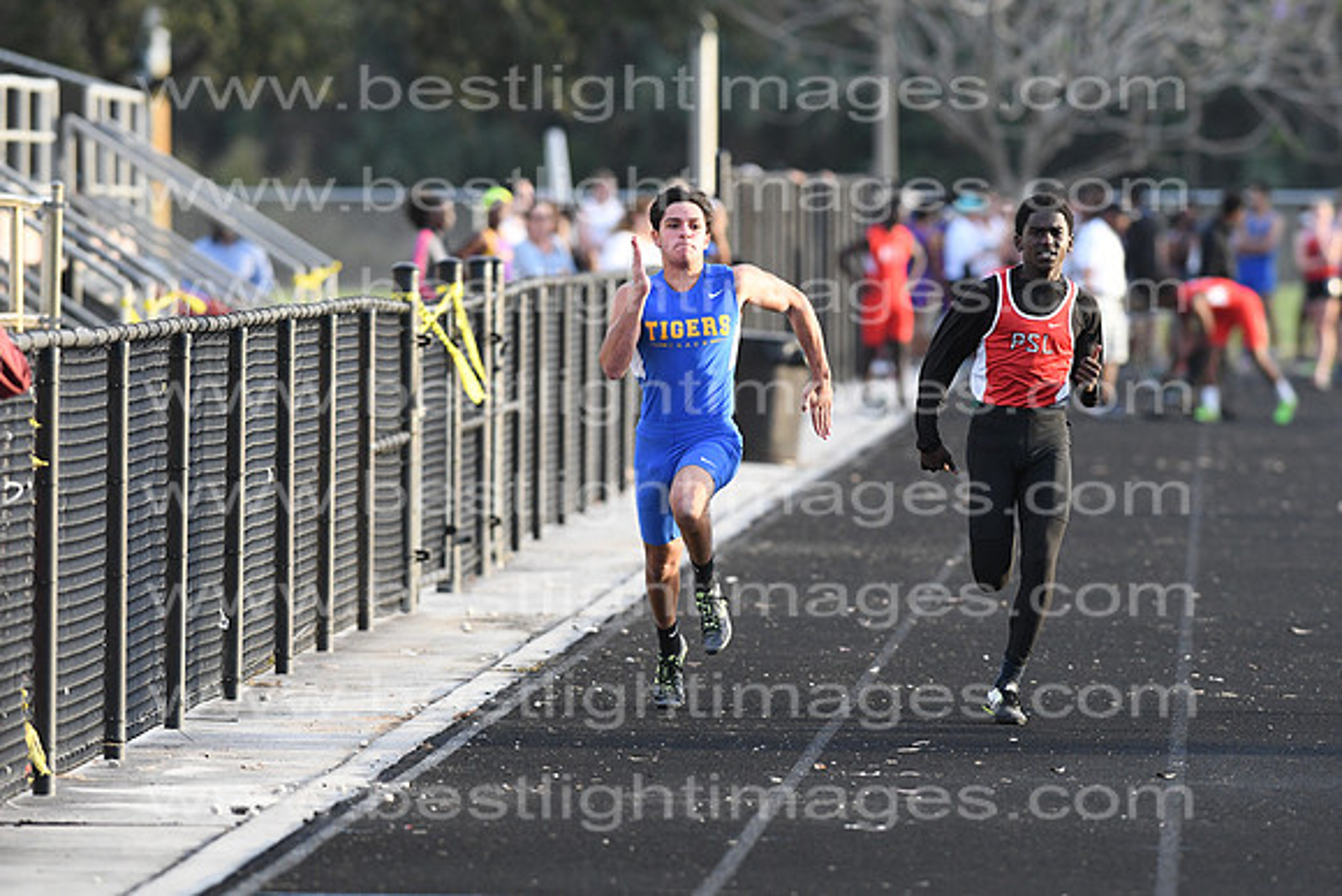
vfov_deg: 3.1
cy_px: 448
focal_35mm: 450
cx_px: 671
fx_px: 16778
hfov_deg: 4.6
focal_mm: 300
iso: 2000
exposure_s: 1/2000
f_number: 4
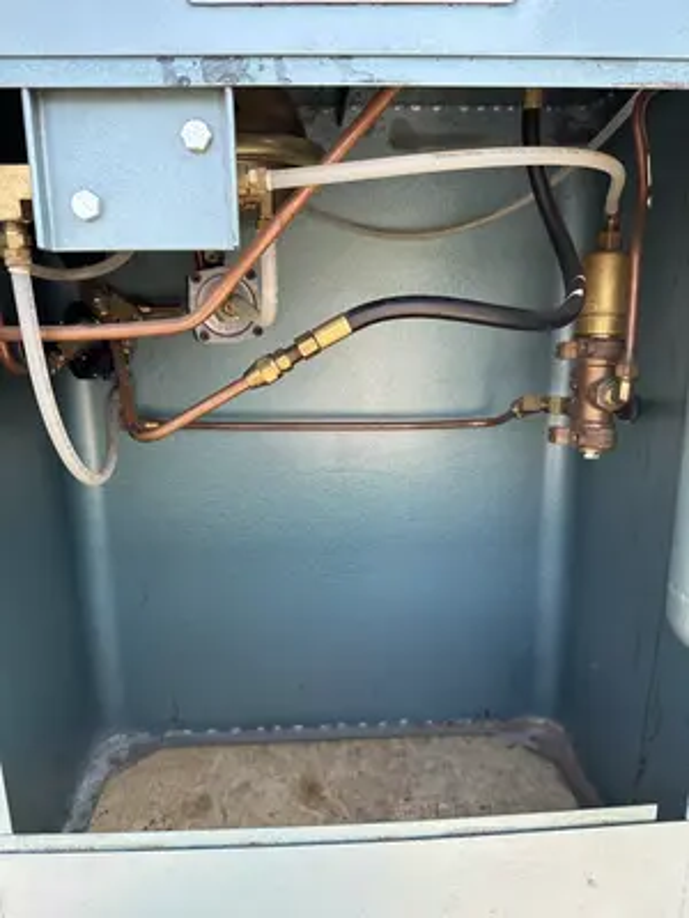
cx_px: 344
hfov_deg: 56.8
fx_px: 637
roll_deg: +0.7
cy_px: 459
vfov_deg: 71.6
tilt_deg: -13.0
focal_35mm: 24
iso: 80
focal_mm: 6.86
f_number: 1.78
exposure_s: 1/439
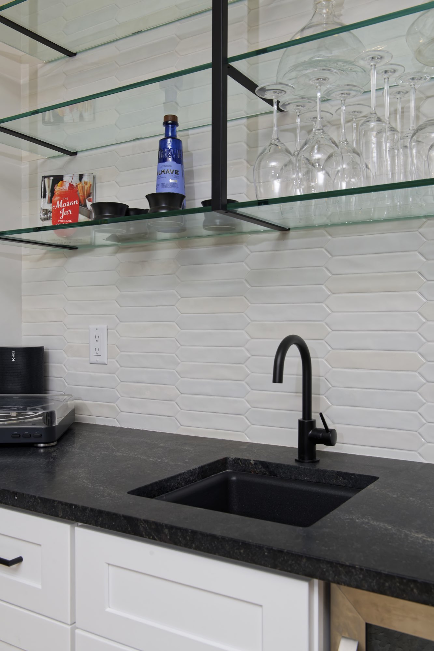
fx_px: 615
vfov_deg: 55.8
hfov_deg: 38.9
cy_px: 326
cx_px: 217
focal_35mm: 34
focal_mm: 34
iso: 800
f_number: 10
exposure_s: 1/200
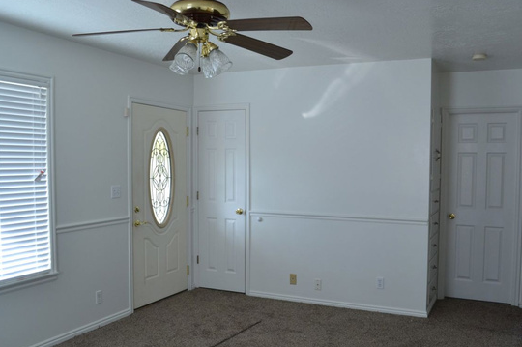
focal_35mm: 32
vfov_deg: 41.0
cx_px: 290
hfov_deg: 58.6
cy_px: 186
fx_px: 464
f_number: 5
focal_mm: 18
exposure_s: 1/100
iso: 400
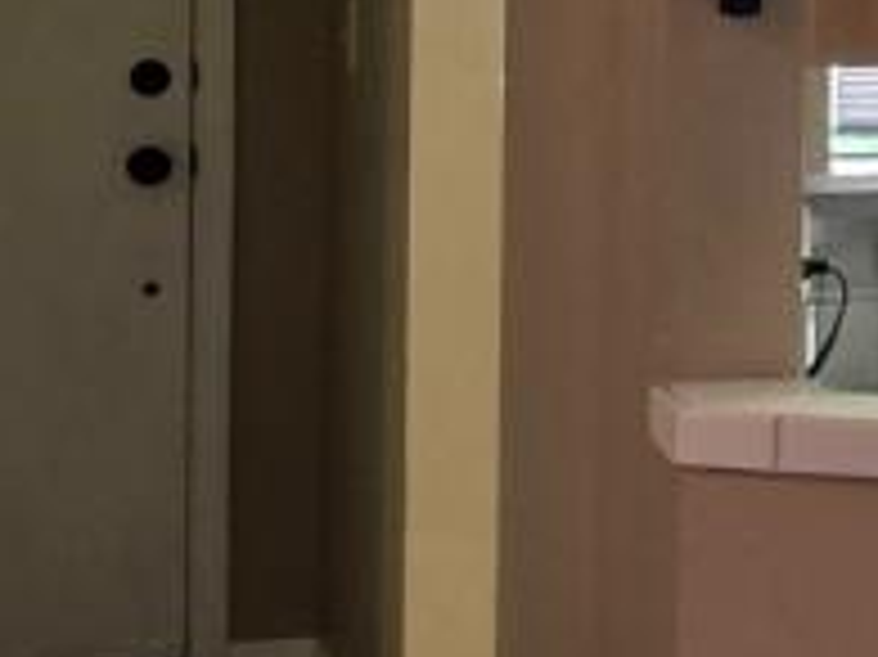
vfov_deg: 8.3
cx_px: 2355
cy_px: -106
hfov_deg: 9.5
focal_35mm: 177
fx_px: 4487
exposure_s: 1/120
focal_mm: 6.3
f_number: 1.7
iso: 250
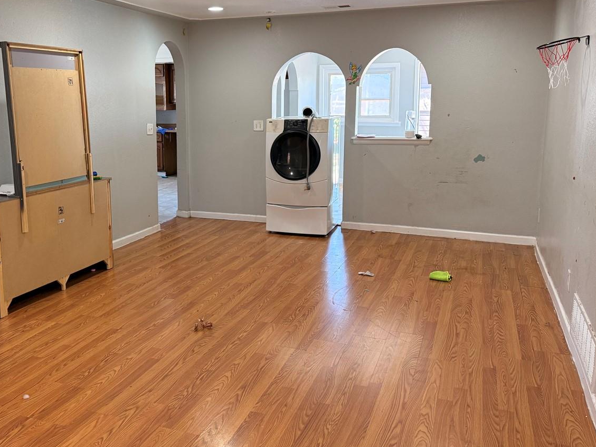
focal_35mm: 34
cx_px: 215
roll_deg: +0.3
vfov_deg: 41.7
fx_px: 585
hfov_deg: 53.2
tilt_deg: -7.9
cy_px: 192
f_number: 1.78
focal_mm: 6.76
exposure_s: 1/120
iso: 320
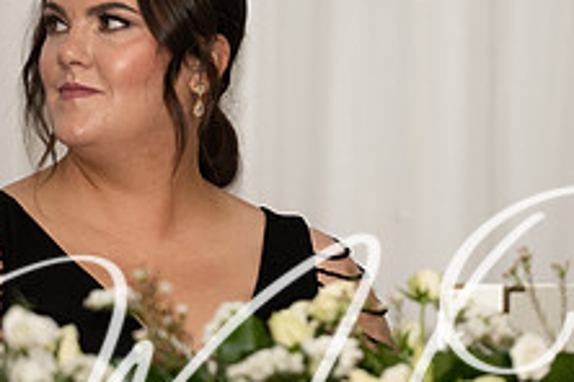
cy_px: 172
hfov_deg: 3.6
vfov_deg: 2.4
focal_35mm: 571
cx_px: 224
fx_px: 9104
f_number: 2.8
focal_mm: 195
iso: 400
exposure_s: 1/160
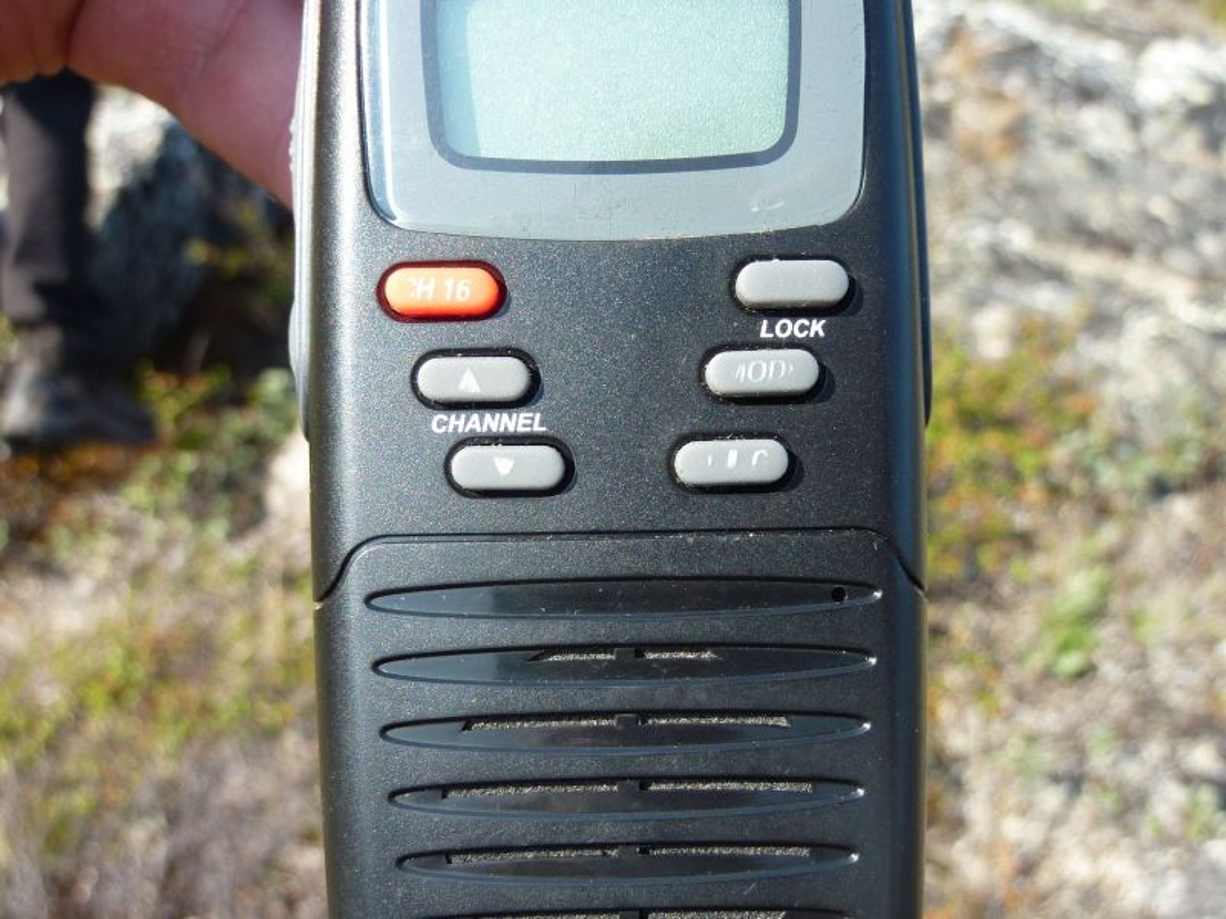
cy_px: 460
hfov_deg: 52.6
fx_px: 1240
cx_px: 613
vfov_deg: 40.7
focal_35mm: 35
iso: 80
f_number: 4
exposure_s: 1/200
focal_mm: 5.7
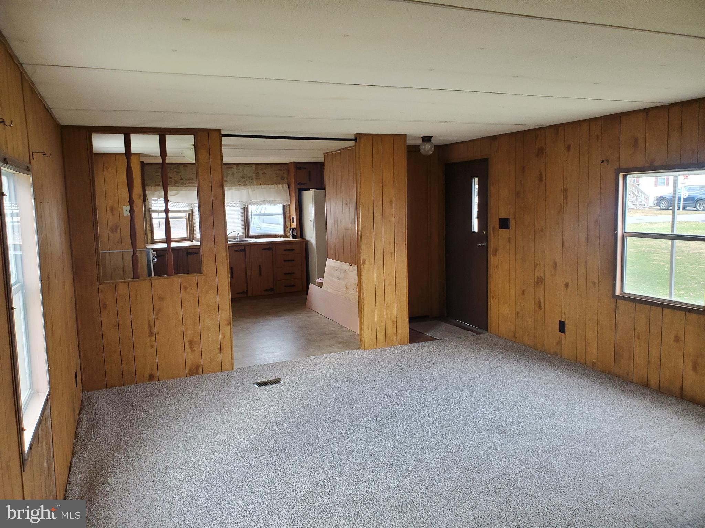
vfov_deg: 53.1
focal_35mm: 26
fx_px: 530
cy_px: 264
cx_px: 352
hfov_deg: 67.3
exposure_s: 1/50
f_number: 2.4
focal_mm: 4.3
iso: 250
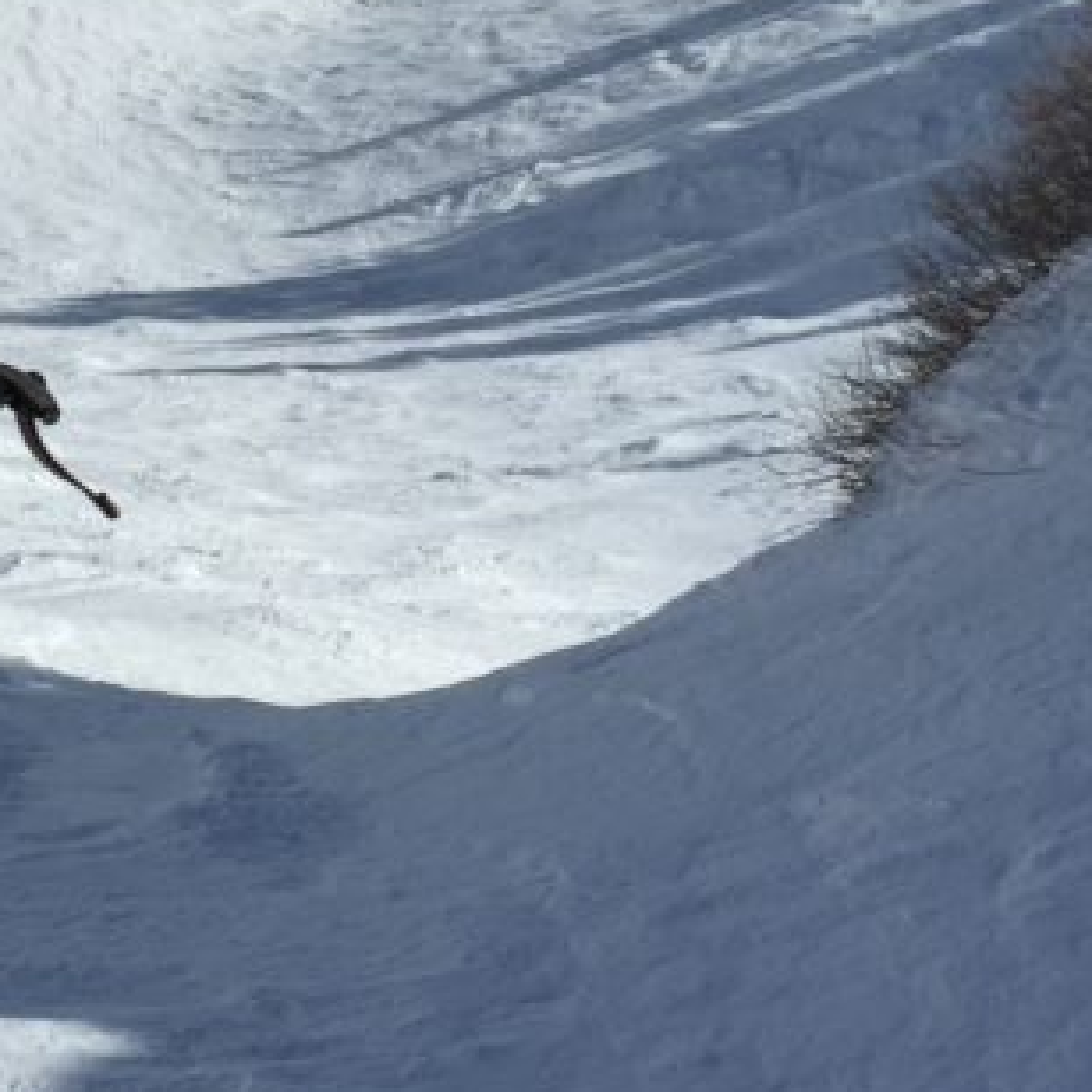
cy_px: 71
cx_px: 53
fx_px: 3569
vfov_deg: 17.1
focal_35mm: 100
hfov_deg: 17.1
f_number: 2.2
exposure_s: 1/6623
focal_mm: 4.15
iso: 32
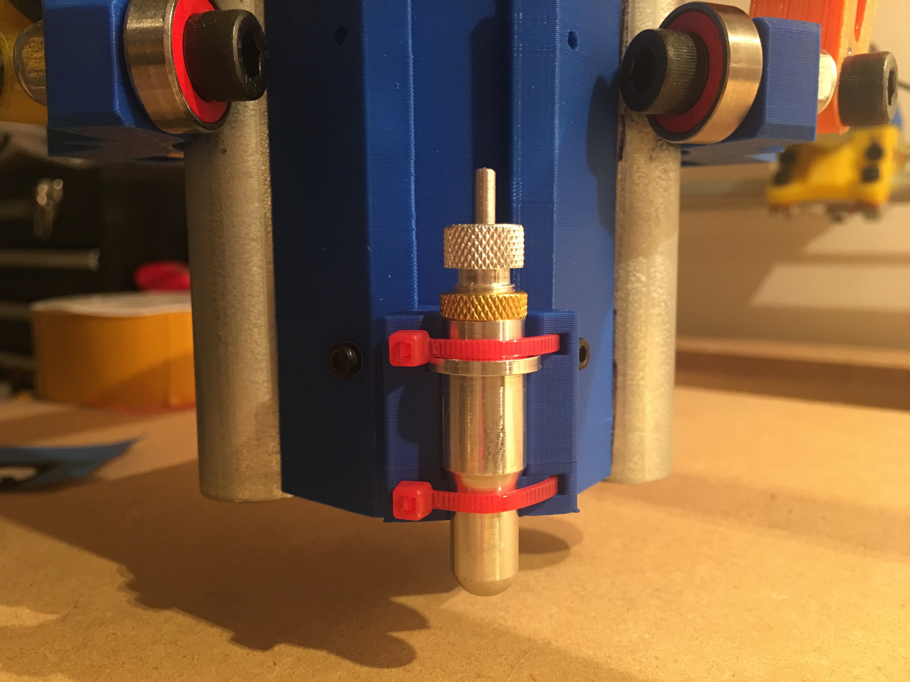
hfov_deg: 61.7
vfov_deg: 48.2
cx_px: 455
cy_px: 341
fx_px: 762
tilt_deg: -6.1
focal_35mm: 29
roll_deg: -0.4
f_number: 2.2
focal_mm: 4.15
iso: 100
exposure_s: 1/15
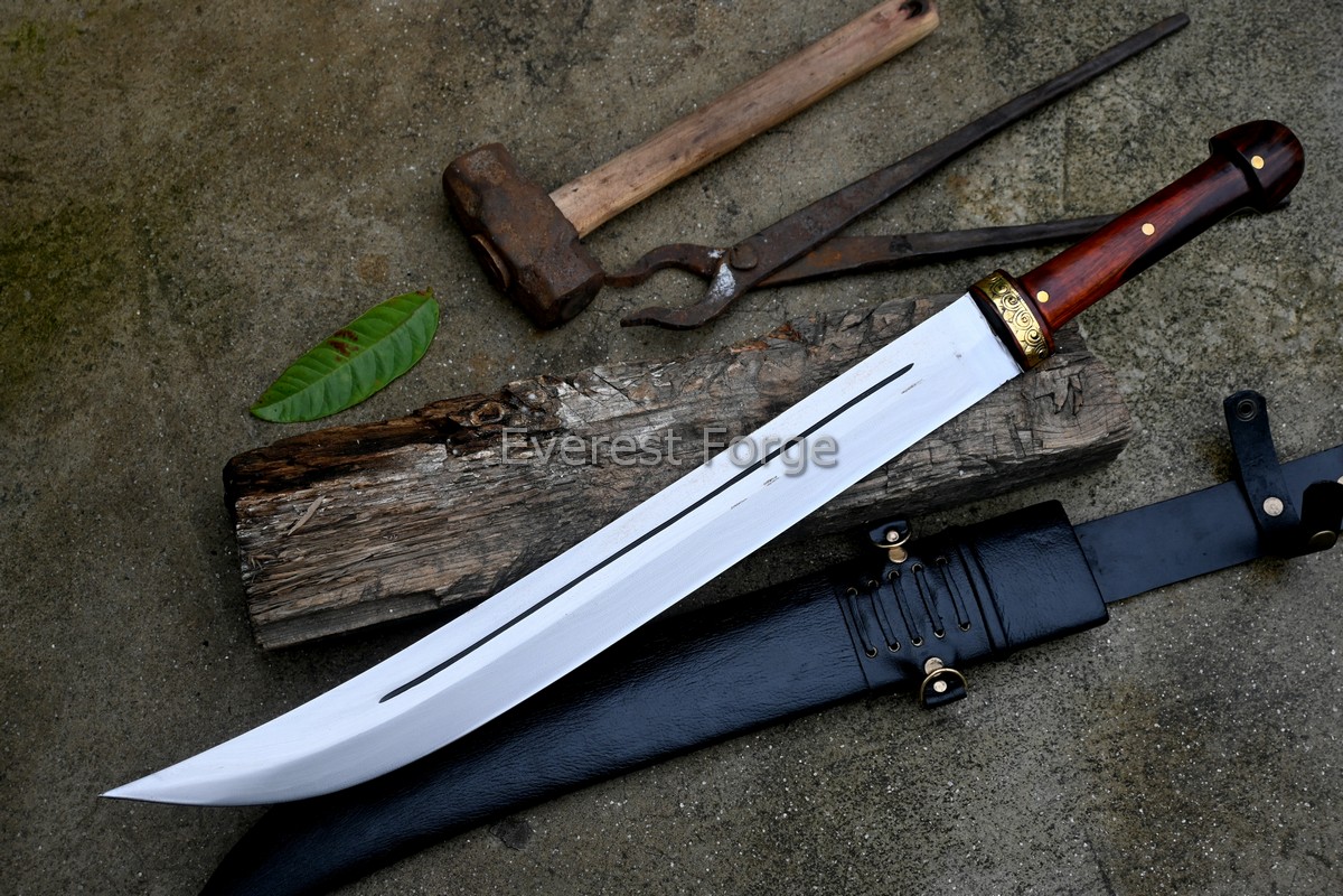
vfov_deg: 24.4
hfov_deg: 35.9
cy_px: 448
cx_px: 672
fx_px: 2070
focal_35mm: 56
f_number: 5.6
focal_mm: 37
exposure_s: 1/250
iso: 100
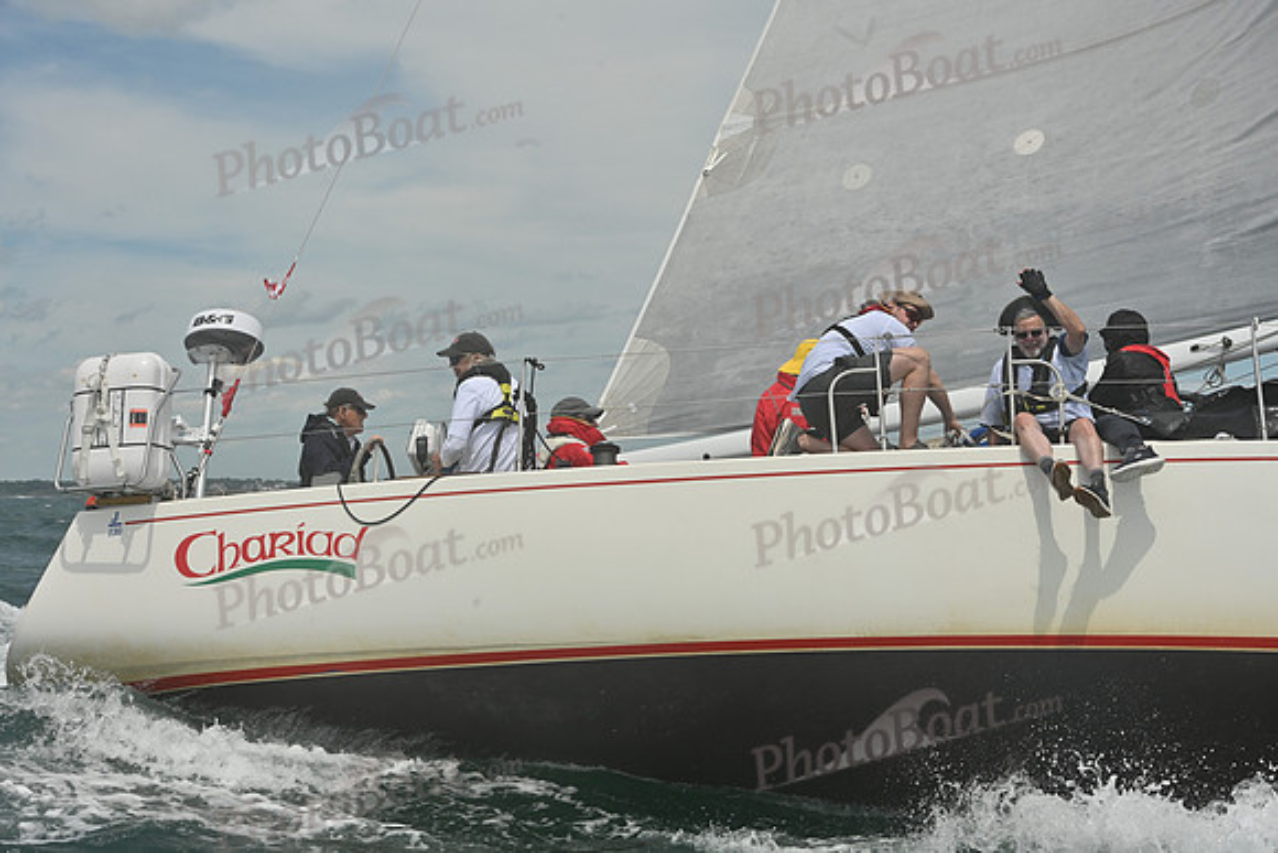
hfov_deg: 28.8
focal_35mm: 70
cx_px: 639
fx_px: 2485
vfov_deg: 19.5
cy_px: 426
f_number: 14
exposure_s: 1/1250
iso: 320
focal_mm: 70
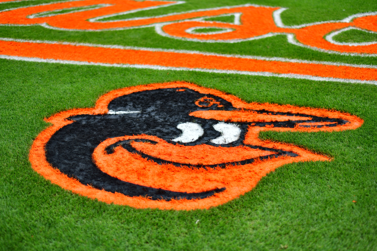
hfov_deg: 39.6
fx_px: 524
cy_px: 126
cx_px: 188
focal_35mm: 50
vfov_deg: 27.0
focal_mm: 50
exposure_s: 1/5000
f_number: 2
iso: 200
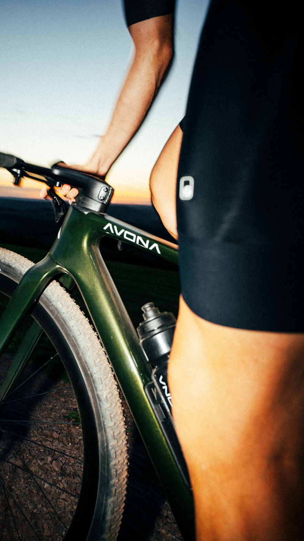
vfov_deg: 69.9
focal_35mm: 27
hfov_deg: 42.7
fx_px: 387
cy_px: 271
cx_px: 123
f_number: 5
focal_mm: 25.3
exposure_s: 1/60
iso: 160
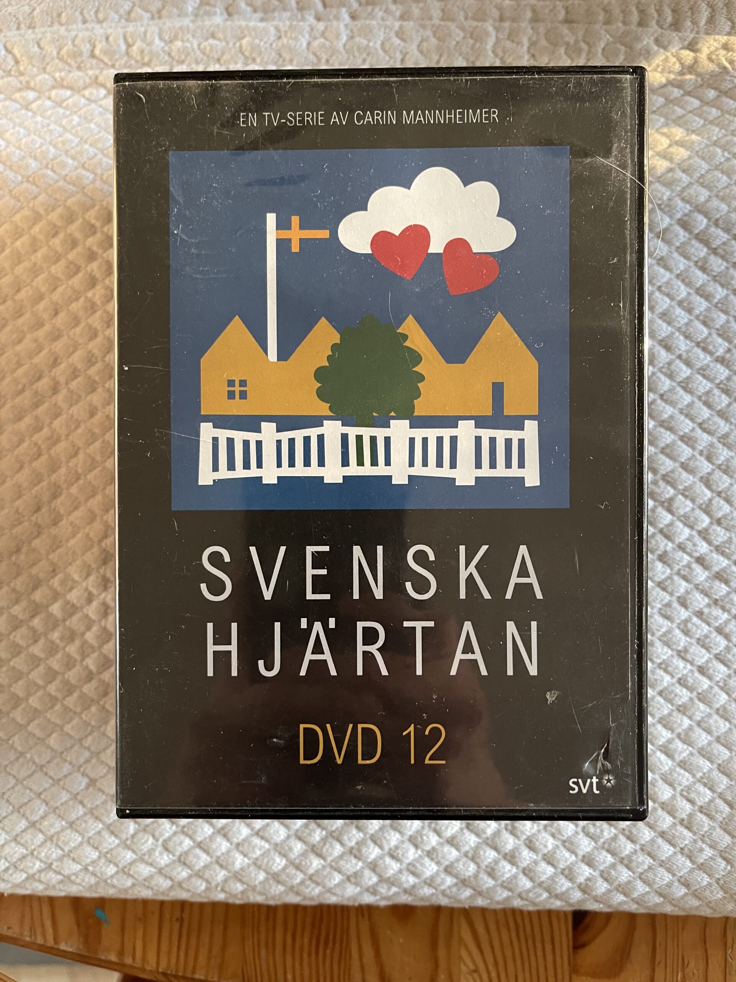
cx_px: 368
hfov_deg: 54.9
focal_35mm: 25
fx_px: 709
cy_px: 491
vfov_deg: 69.4
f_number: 1.6
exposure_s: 1/43
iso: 500
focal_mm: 5.1
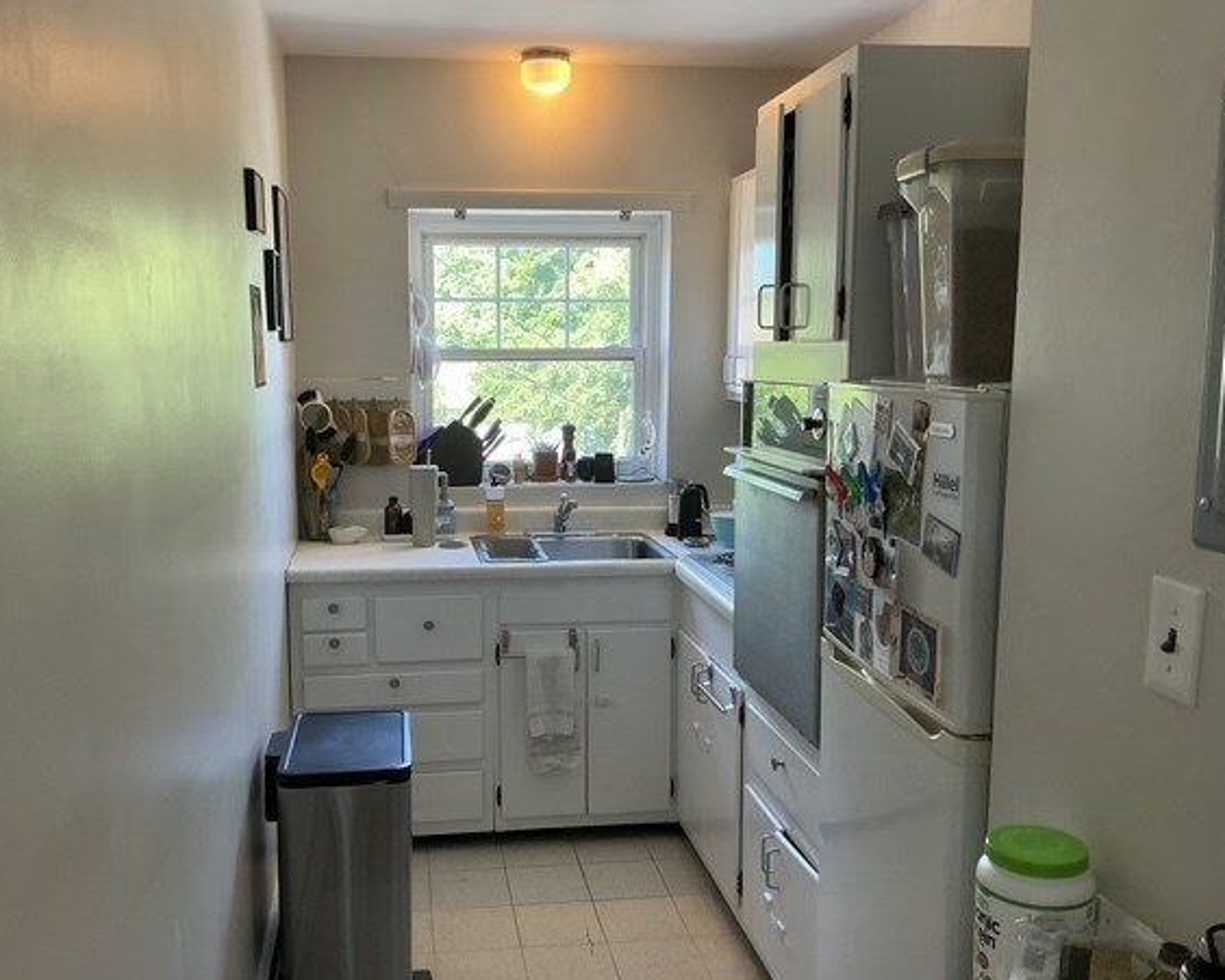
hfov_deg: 57.0
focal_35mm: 31
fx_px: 1124
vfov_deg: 47.1
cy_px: 515
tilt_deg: -8.9
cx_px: 543
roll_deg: +0.8
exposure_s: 1/60
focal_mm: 3
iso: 125
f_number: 1.8
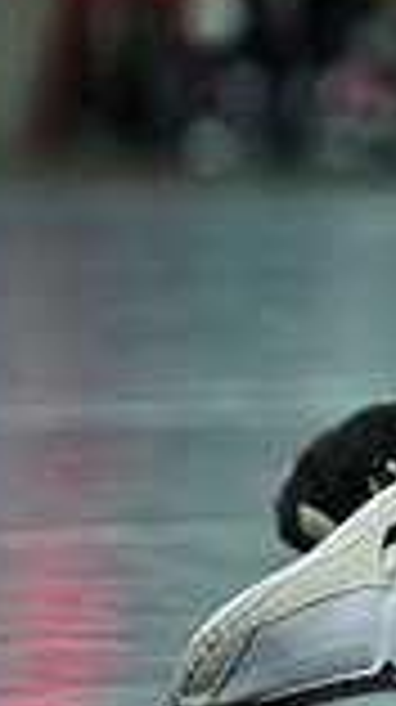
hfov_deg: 2.1
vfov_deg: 3.7
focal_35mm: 582
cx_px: 1170
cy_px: 160
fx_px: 10894
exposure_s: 1/1250
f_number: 2.8
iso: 6400
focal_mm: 150
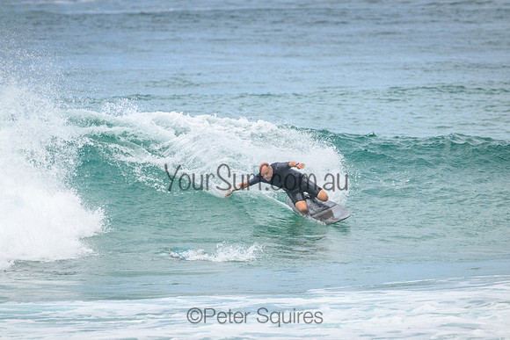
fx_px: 11335
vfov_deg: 1.7
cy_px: 170
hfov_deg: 2.6
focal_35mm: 800
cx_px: 255
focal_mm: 800
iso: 1600
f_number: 11
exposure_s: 1/3200
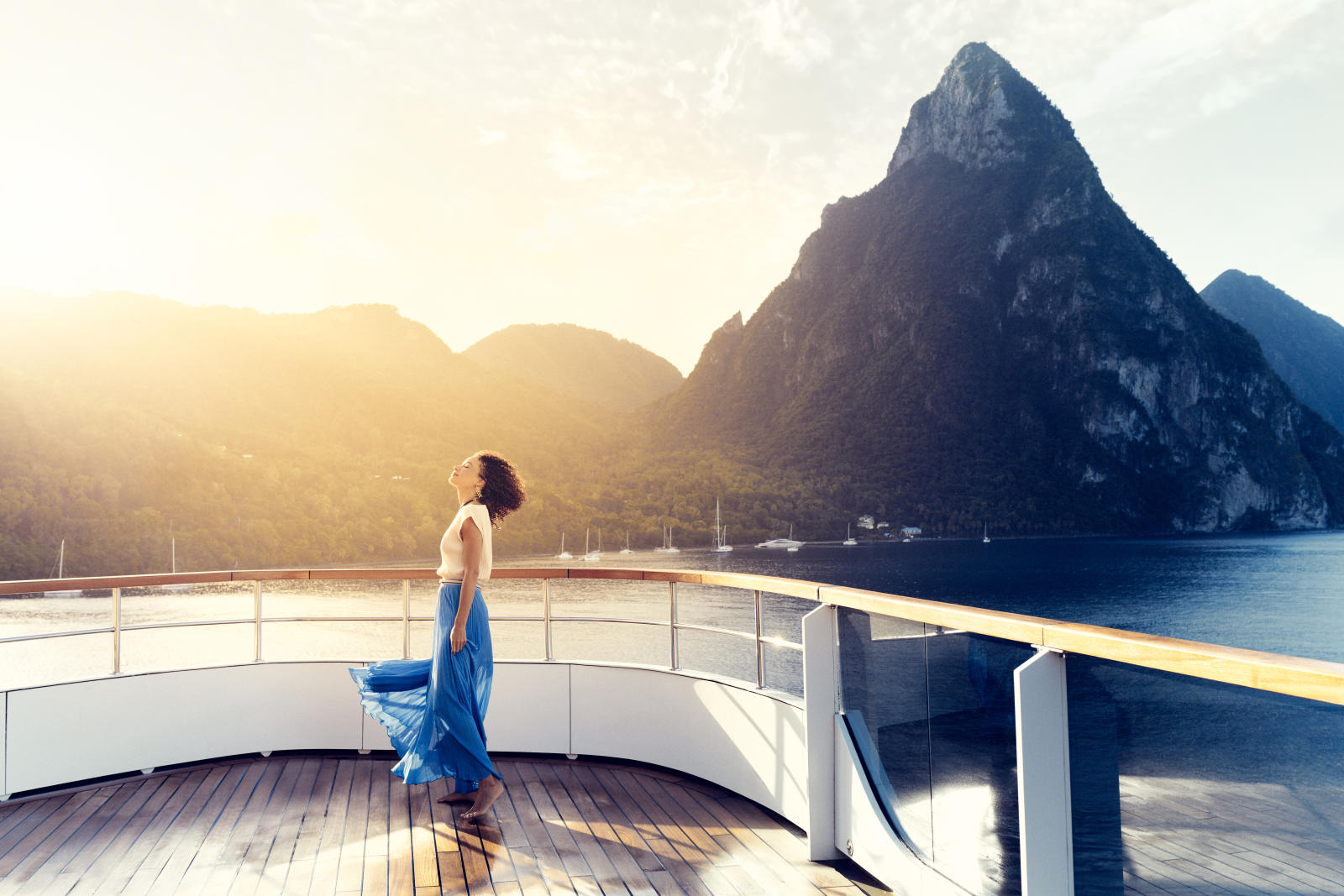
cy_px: 448
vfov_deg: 37.9
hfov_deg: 54.4
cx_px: 672
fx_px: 1307
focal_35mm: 35
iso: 50
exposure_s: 1/320
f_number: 5.6
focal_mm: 35
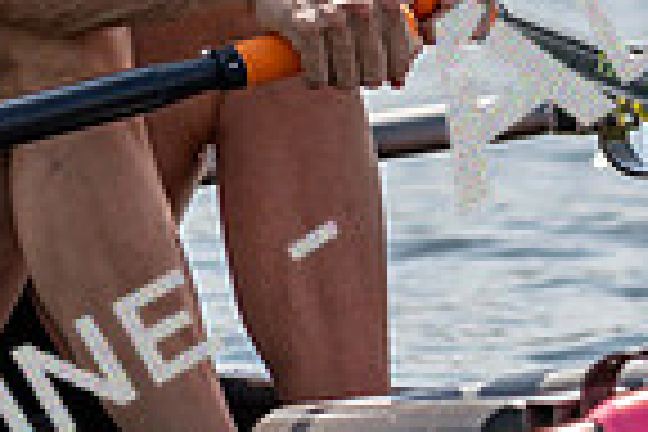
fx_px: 14507
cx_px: 50
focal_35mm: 806
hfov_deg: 2.6
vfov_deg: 1.7
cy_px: -214
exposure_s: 1/1600
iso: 200
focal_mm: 200
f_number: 5.6
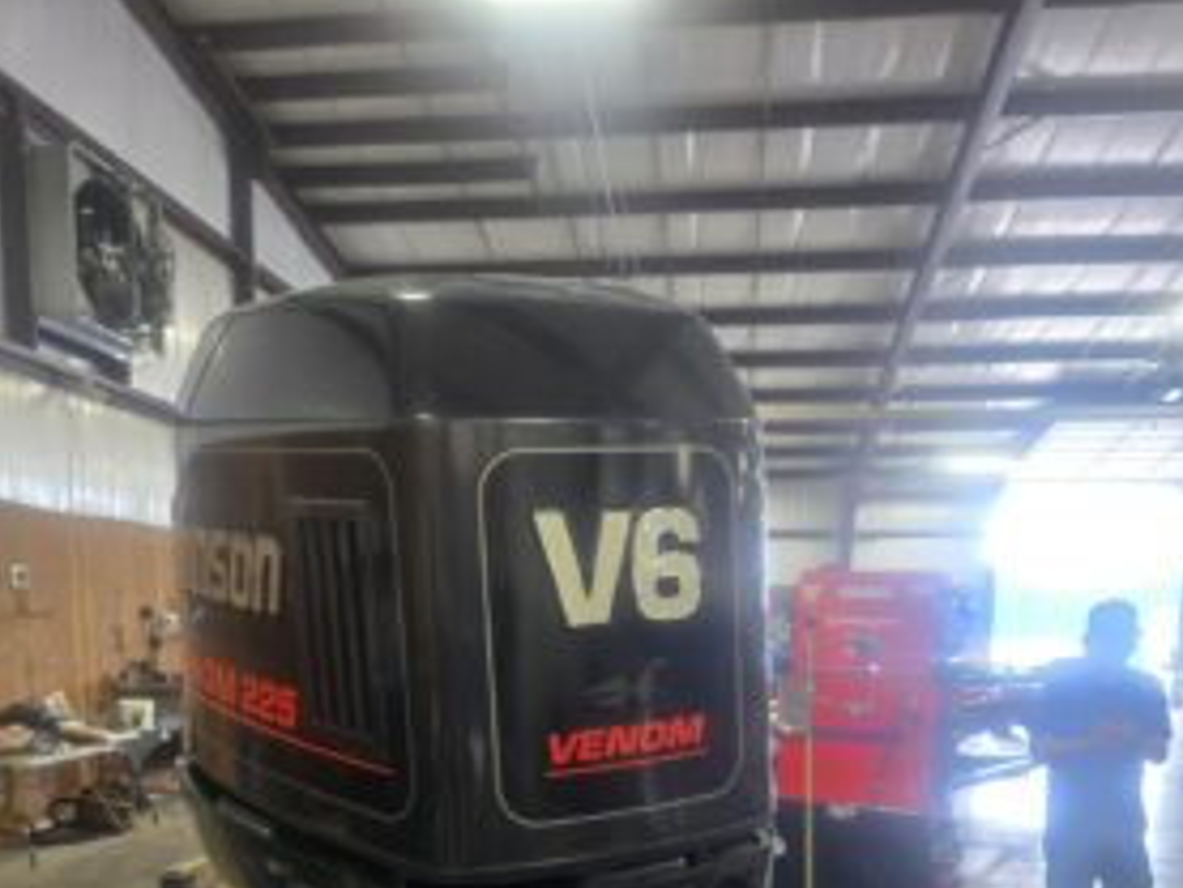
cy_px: 771
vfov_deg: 42.4
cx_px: 594
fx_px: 1060
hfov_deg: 58.3
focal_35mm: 31
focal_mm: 5.4
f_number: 1.8
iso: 400
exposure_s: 1/120
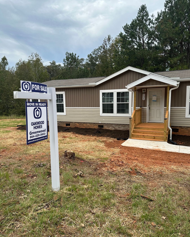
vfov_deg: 66.0
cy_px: 124
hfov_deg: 54.9
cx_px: 97
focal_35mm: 26
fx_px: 183
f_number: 1.78
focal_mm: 6.86
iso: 80
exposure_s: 1/2809
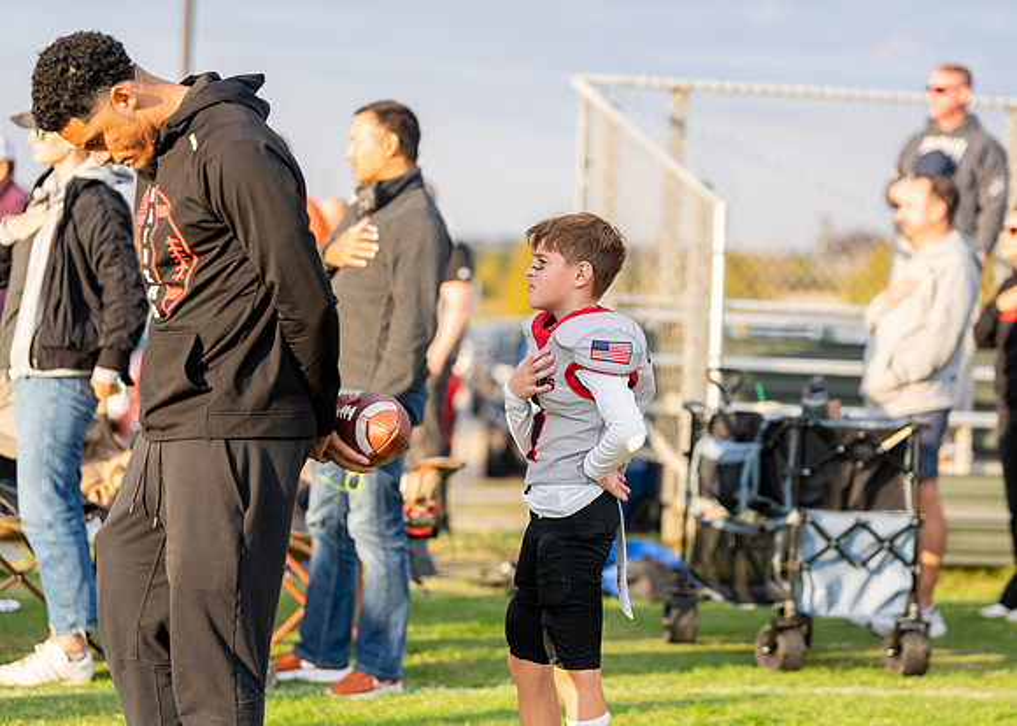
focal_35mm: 124
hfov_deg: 16.2
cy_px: 358
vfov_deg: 11.6
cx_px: 534
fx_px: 3577
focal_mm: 116
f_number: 2.8
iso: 400
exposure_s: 1/1600
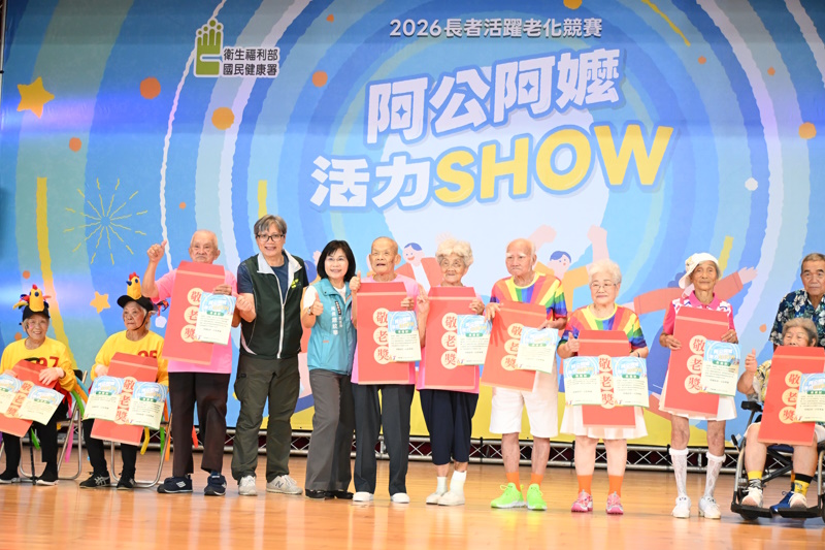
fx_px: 1340
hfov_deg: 34.2
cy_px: 275
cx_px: 412
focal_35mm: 58
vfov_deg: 23.2
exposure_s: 1/400
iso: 3200
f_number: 4.5
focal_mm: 39
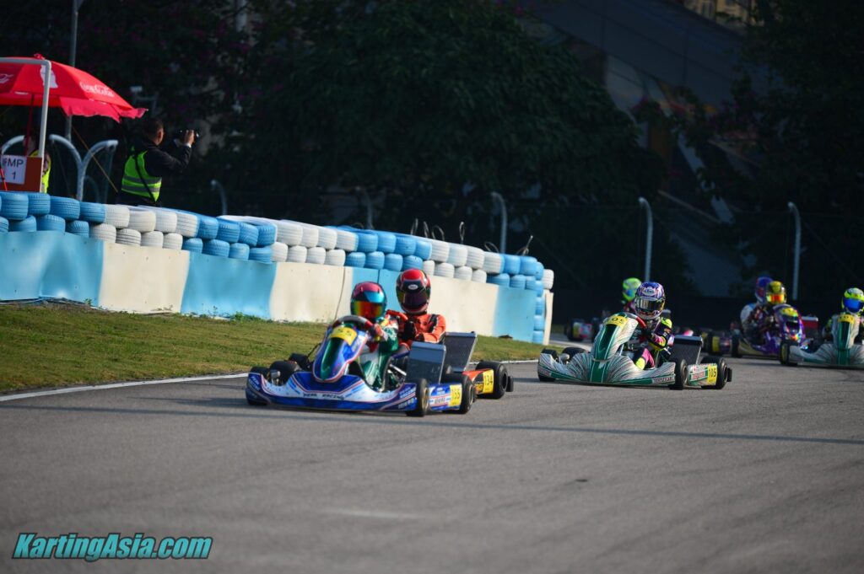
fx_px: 7194
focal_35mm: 300
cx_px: 432
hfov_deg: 6.9
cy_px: 287
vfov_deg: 4.6
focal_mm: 300
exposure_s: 1/1000
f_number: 4
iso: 125
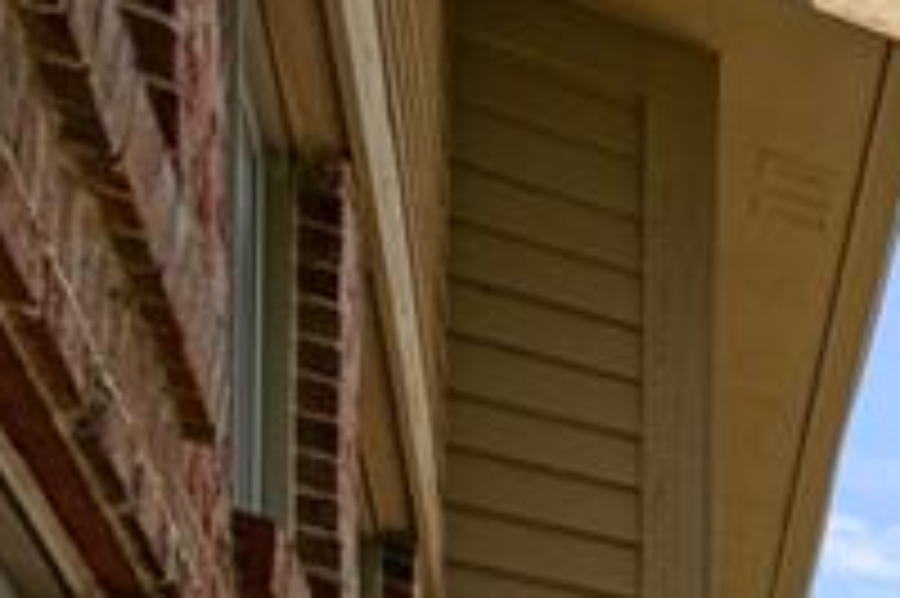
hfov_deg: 14.3
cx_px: 2254
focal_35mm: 82
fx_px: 2048
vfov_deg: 12.7
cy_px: 1452
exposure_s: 1/400
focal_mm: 16
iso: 200
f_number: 9
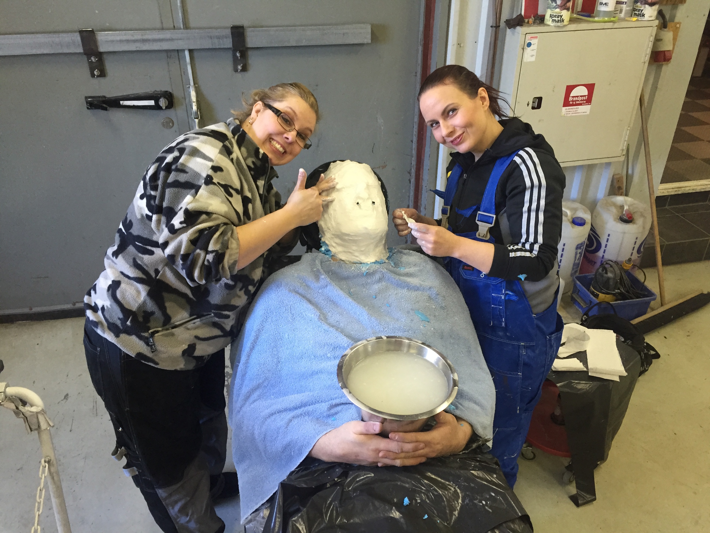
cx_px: 355
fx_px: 595
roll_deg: -0.4
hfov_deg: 61.7
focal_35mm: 29
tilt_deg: -32.0
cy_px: 266
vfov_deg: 48.2
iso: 125
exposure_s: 1/30
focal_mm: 4.15
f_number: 2.2
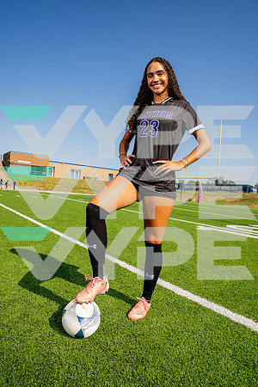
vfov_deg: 73.7
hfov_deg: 53.1
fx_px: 258
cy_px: 194
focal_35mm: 24
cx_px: 129
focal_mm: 24
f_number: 7.1
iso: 50
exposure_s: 1/125
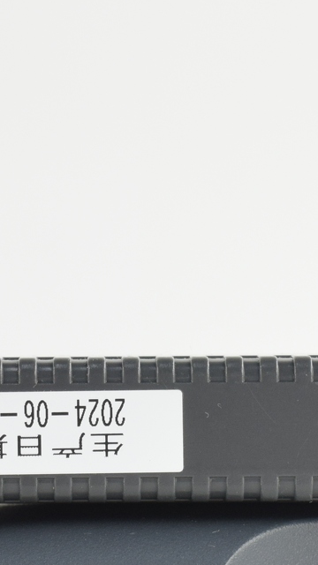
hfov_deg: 6.0
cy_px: 513
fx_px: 3013
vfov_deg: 10.7
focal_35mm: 201
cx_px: 141
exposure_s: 1/30
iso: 400
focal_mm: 40
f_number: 10
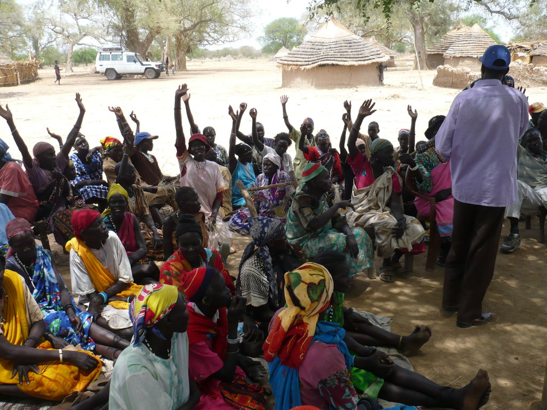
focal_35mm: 35
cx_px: 274
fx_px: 553
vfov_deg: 40.7
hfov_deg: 52.6
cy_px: 205
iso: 100
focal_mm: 5.8
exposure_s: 1/400
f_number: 2.8
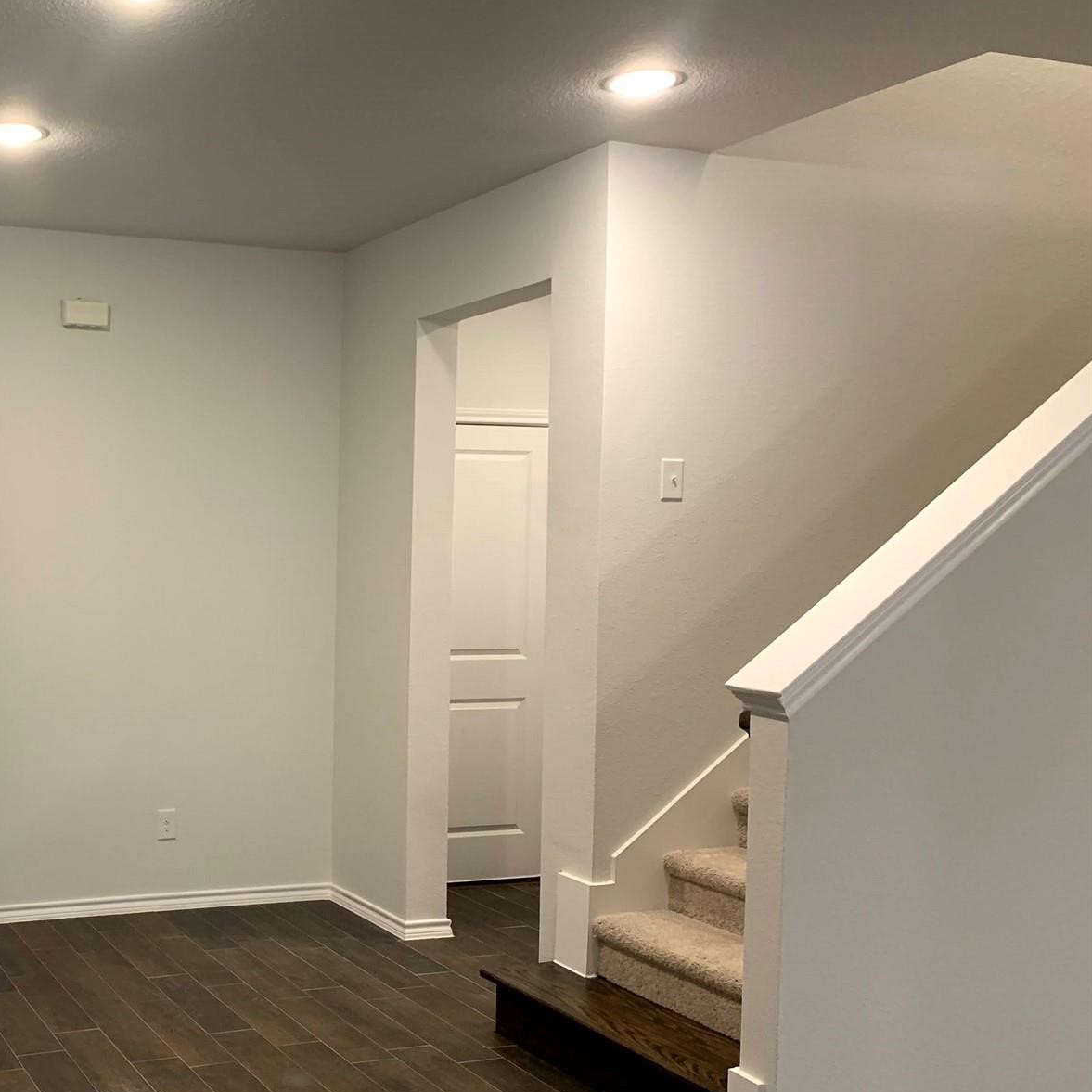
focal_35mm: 40
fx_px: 1428
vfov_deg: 41.7
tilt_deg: -2.3
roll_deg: -1.0
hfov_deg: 39.4
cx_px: 145
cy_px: 637
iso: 125
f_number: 1.8
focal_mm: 4.25
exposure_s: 1/60
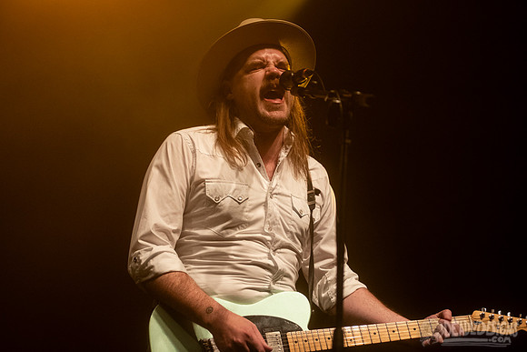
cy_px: 170
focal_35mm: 83
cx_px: 255
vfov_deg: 16.5
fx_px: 1212
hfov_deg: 24.5
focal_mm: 80
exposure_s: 1/200
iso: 2500
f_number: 3.2
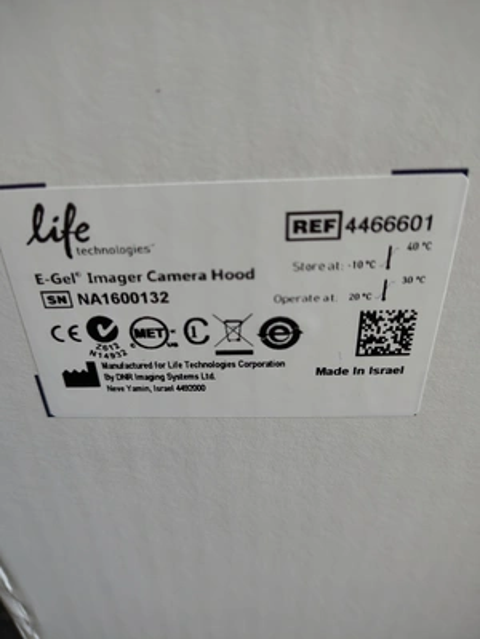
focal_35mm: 24
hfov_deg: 56.8
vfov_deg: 71.6
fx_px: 444
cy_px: 320
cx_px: 240
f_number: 1.8
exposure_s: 1/120
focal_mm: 5.56
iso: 136
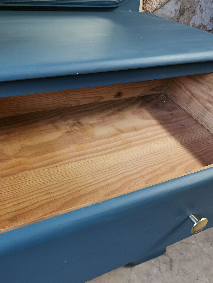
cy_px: 142
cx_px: 106
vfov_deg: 51.4
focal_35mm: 36
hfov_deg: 39.7
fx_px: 295
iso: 320
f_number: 1.8
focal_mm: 5.58
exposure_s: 1/50
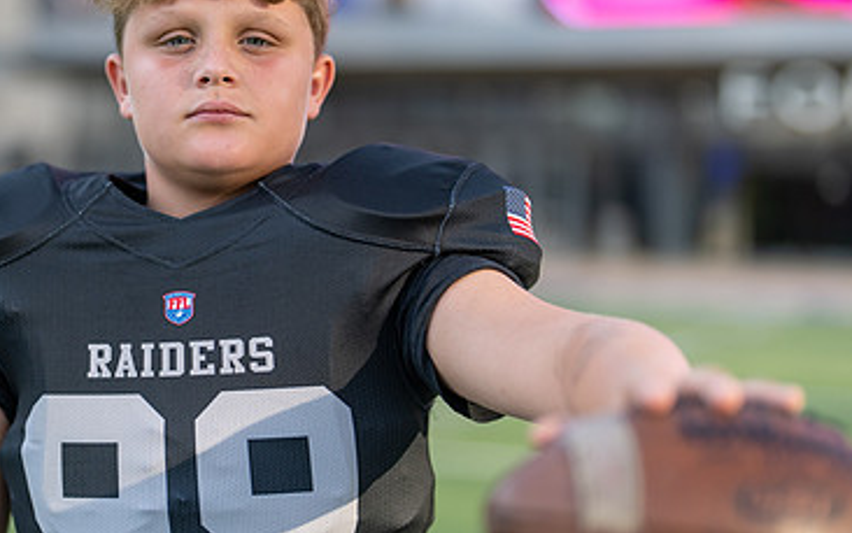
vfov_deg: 14.2
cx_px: 221
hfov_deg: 22.4
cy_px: 283
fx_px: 2137
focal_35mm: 92
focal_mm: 50
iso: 100
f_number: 1.2
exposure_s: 1/2500
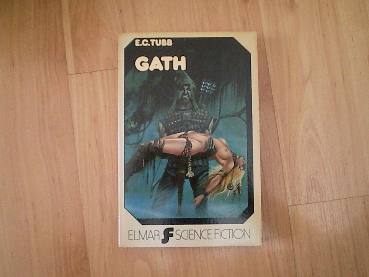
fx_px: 405
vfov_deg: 37.7
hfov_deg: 49.0
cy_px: 138
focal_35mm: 38
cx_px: 184
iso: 1089
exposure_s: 1/100
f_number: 3.1
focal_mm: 6.3
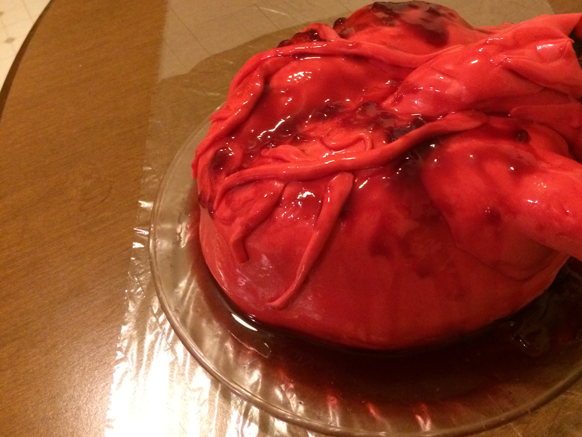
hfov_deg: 50.9
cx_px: 358
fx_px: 605
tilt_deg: -49.7
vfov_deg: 39.5
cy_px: 180
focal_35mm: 36
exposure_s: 1/15
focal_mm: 4.15
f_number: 2.2
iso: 400
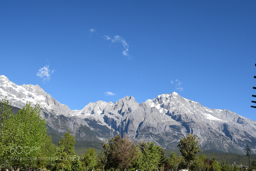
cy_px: 86
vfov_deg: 35.5
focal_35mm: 38
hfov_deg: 51.3
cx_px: 128
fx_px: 267
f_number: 11
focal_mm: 25
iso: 200
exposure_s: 1/250
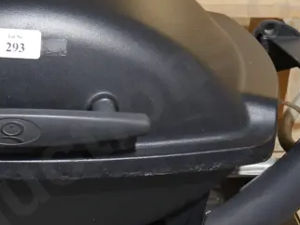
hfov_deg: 17.9
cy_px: 186
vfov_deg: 13.6
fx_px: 937
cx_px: 30
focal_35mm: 108
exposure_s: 1/60
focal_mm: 17
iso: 800
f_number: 4
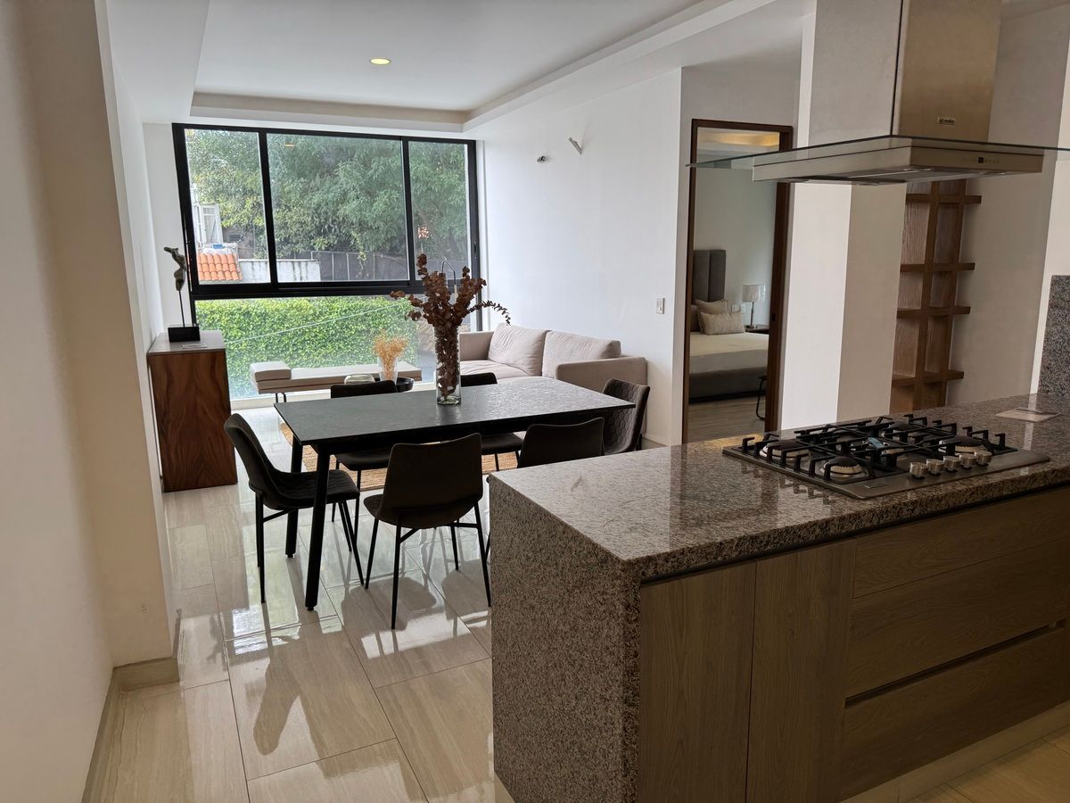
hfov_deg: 71.6
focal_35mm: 24
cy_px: 402
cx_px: 535
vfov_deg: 56.8
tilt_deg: -12.4
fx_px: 742
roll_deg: -1.5
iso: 80
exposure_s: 1/288
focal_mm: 6.76
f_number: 1.78
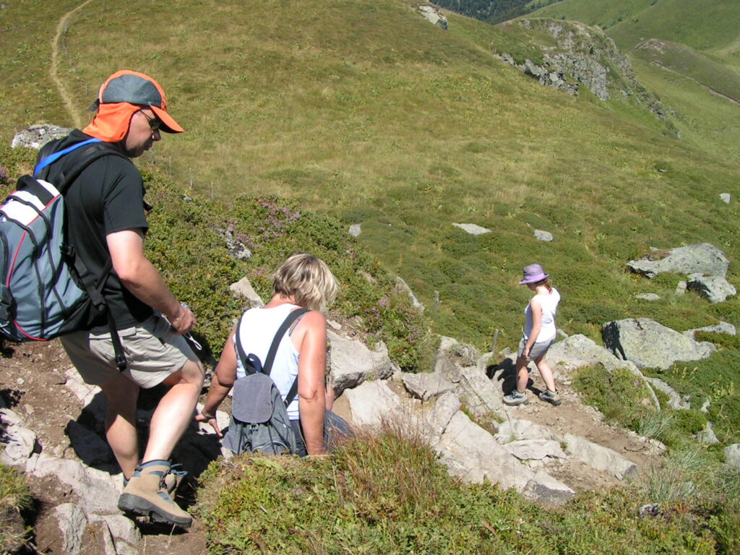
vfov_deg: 37.7
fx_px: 812
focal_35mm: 38
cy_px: 278
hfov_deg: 49.0
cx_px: 370
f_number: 5.6
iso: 50
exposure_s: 1/250
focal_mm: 5.8
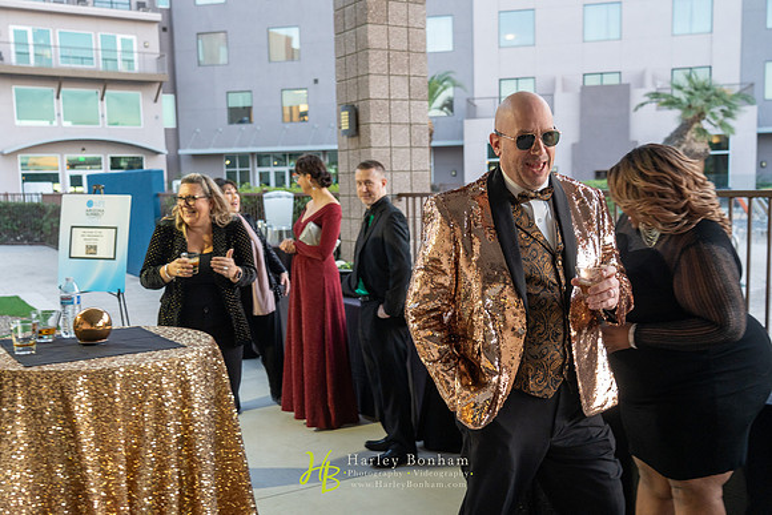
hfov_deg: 53.1
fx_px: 772
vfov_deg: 36.9
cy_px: 258
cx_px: 386
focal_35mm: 36
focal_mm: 36
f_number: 4
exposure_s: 1/160
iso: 1600
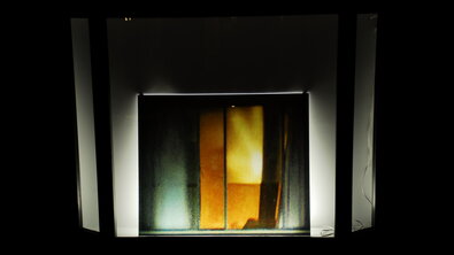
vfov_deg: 23.5
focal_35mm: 51
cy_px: 138
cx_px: 228
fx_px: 614
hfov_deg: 40.6
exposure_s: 1/25
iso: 160
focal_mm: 32
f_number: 4.2
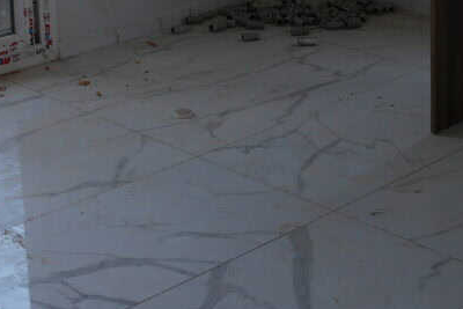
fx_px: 1119
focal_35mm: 87
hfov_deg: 23.4
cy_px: -193
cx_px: 245
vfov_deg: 14.4
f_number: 4
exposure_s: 1/160
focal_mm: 17
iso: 160
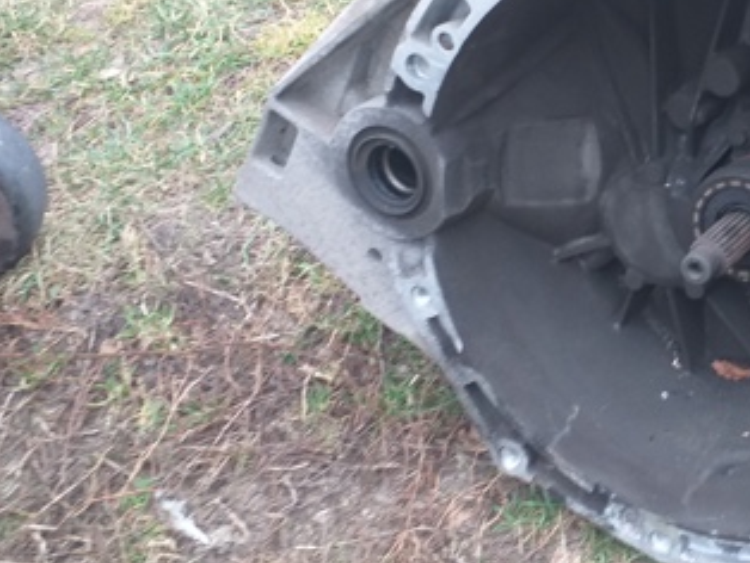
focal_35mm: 55
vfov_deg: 26.5
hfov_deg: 32.2
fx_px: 1193
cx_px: 745
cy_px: 224
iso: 125
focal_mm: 3.6
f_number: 1.9
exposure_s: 1/50
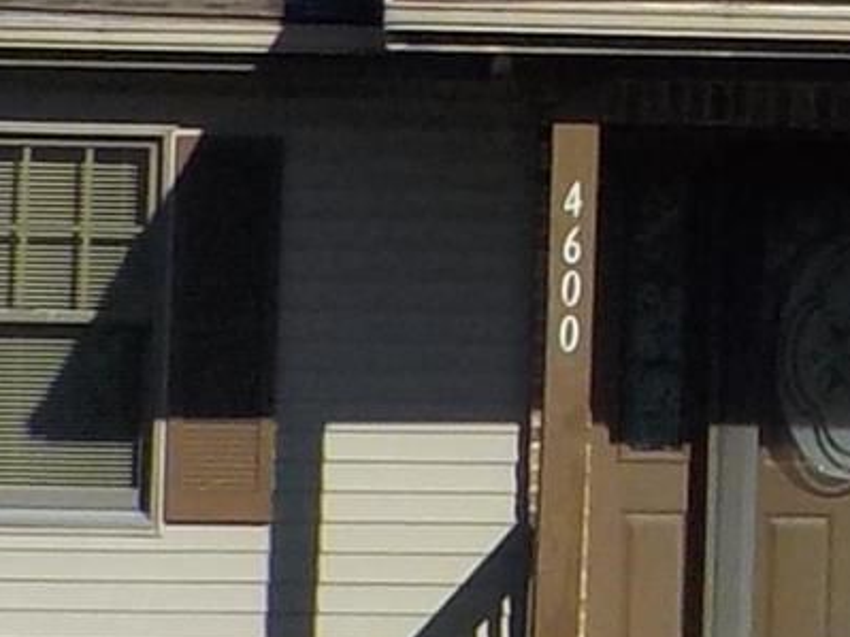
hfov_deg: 8.4
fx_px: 5671
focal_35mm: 231
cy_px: -362
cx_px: 1223
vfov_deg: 6.3
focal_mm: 4.1
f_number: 6.6
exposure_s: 1/640
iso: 125
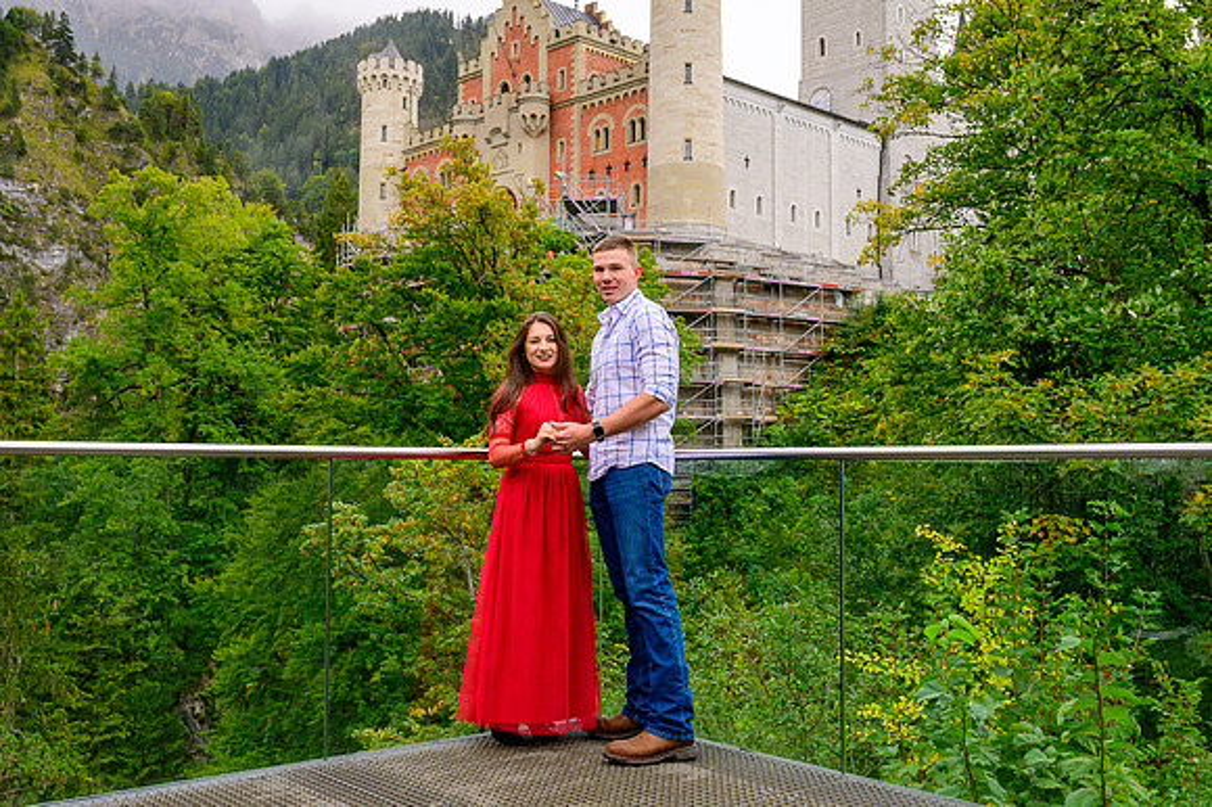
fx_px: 1246
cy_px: 389
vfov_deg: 35.9
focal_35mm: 37
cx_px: 577
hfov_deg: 51.9
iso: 400
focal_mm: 32.5
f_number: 7.1
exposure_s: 1/200
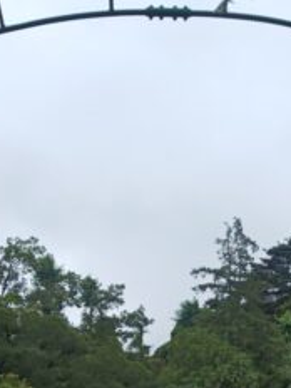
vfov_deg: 20.2
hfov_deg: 18.0
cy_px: 598
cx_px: 149
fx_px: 919
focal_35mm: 82
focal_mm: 5.56
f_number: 1.9
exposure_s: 1/873
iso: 50
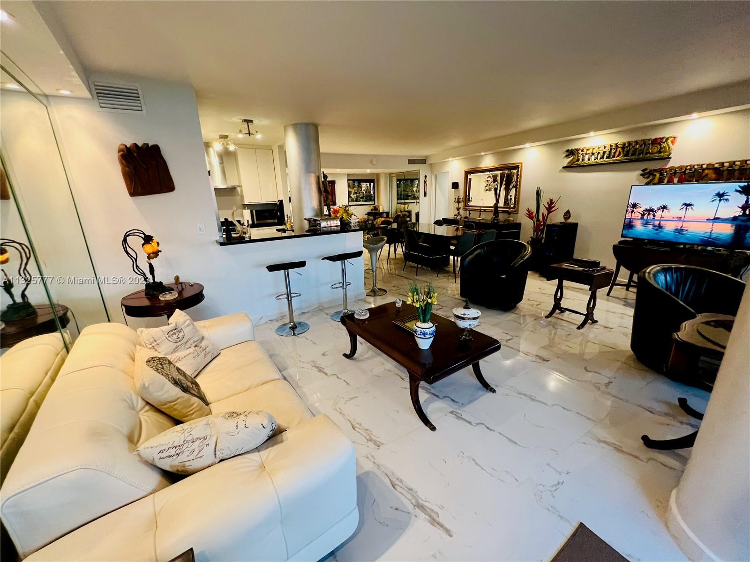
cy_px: 281
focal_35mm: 13
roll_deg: +1.2
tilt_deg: -17.2
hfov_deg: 106.2
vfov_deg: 89.9
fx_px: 282
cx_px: 375
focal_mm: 1.57
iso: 400
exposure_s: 1/60
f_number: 1.8
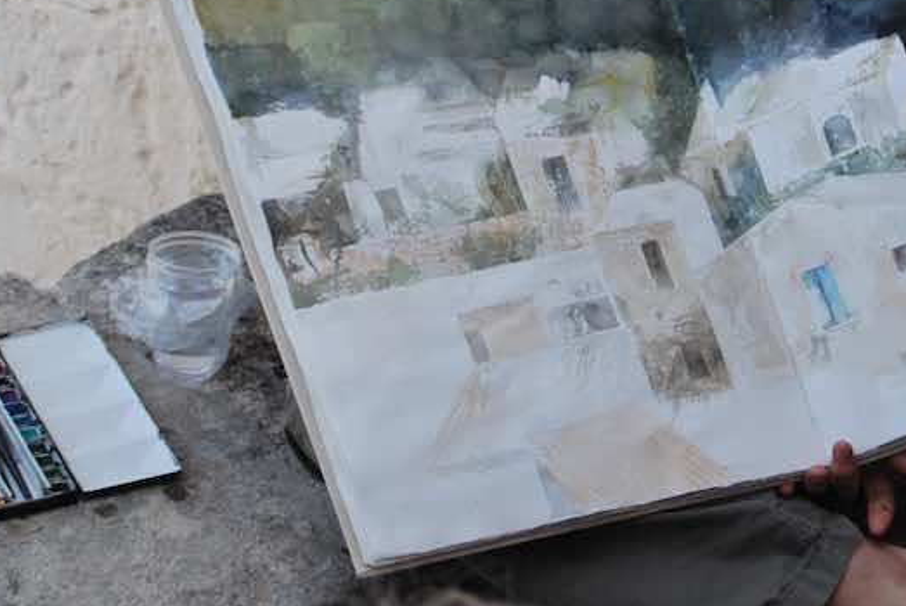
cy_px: -23
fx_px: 4510
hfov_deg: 11.5
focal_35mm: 179
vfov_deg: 7.7
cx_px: 603
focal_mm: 52
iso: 200
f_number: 5.6
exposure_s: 1/320
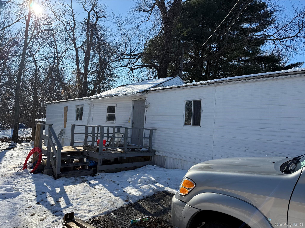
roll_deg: -1.5
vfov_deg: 56.8
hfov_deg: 71.6
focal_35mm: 24
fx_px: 211
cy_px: 114
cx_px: 152
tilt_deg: +3.6
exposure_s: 1/3953
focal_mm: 6.76
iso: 80
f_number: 1.78
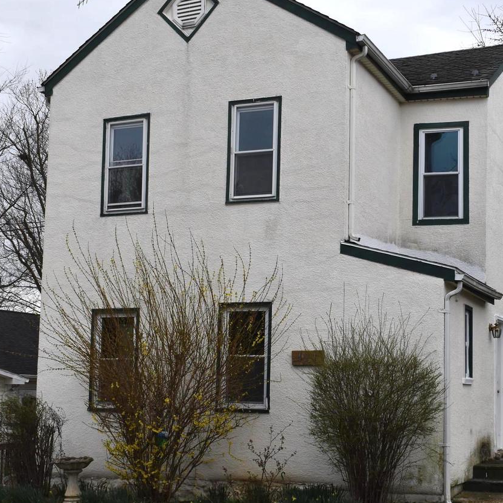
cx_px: 291
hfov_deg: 29.1
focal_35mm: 59
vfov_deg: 29.1
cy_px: 297
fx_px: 966
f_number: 8
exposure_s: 1/250
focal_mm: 25
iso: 280
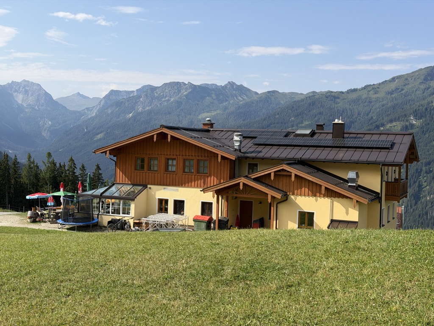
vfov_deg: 30.3
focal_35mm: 48
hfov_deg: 39.7
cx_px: 217
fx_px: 602
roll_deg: -1.8
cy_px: 163
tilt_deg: -2.5
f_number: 1.78
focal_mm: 6.76
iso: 64
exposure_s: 1/4329
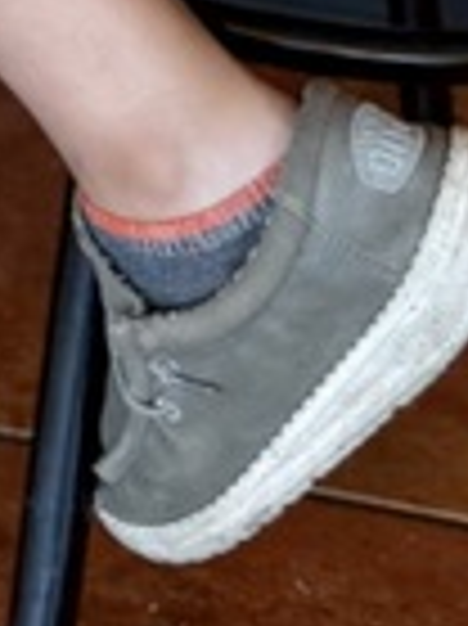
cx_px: -896
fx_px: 3196
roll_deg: -1.0
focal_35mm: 177
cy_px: -1423
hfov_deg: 7.5
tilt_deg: -7.8
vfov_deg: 8.7
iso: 125
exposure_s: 1/60
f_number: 1.78
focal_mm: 6.76
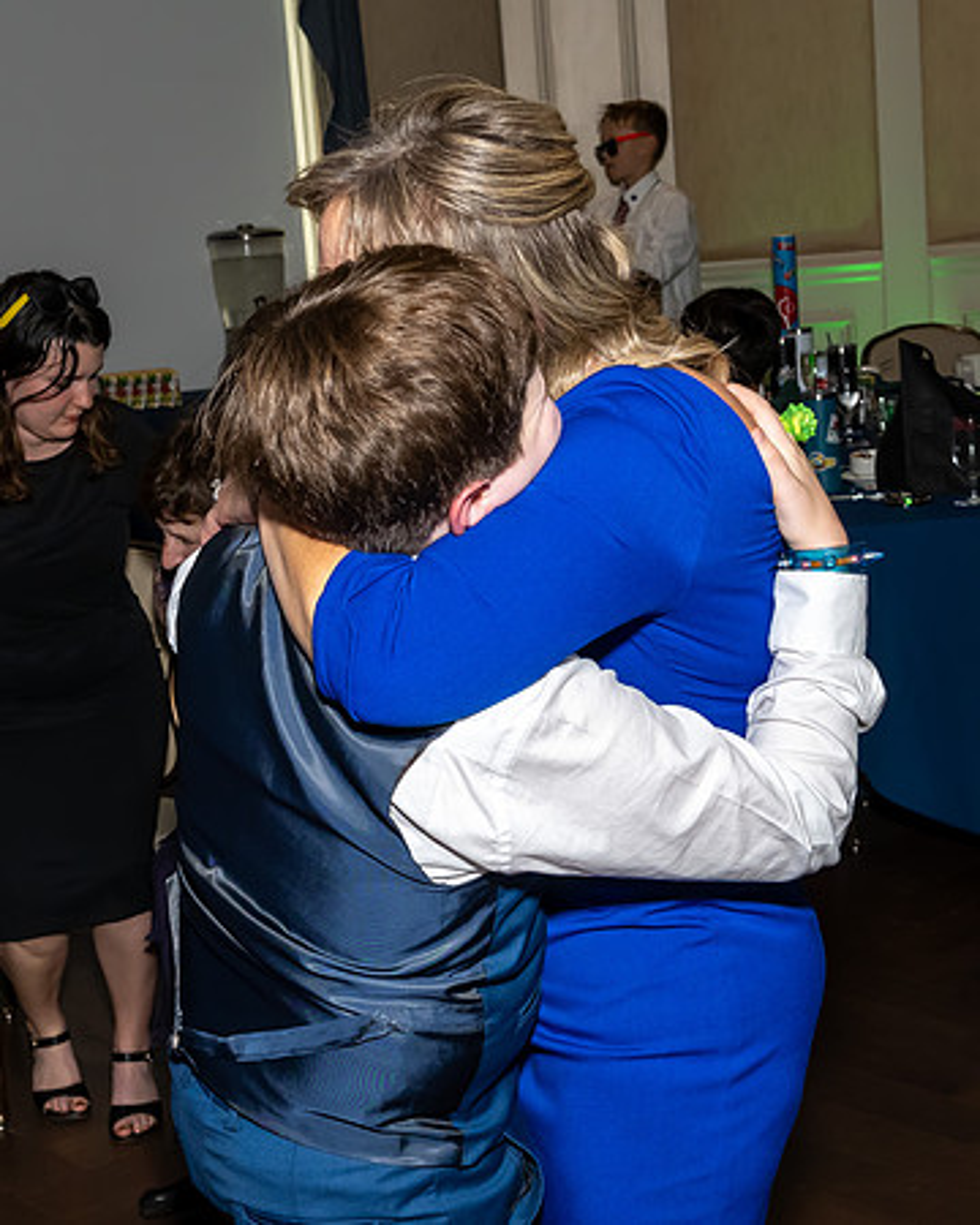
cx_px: 435
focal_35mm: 61
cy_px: 583
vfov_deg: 31.1
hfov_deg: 25.1
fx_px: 2198
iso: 1000
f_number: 7.1
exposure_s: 1/250
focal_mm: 26
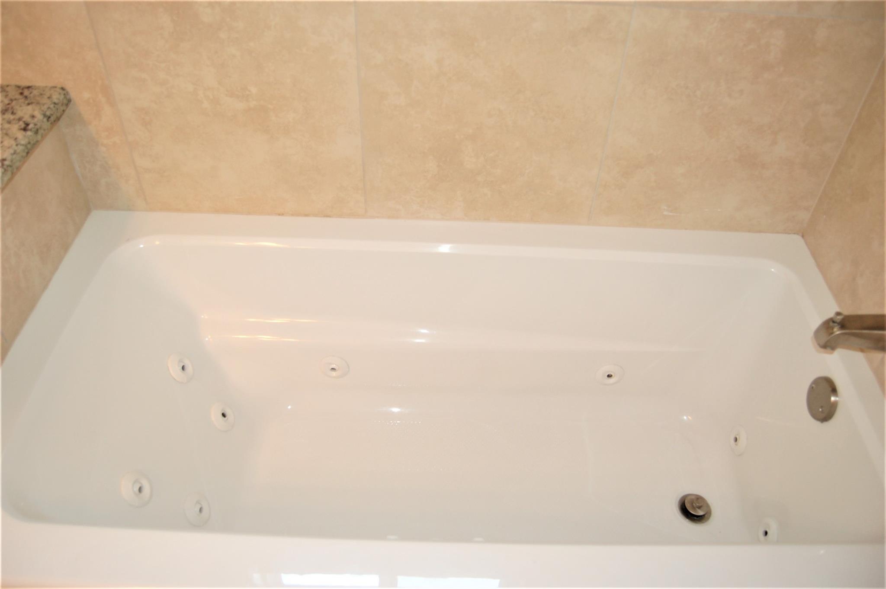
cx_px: 443
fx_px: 664
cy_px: 294
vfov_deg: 47.8
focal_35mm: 27
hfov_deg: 67.4
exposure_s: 1/60
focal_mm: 18
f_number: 3.5
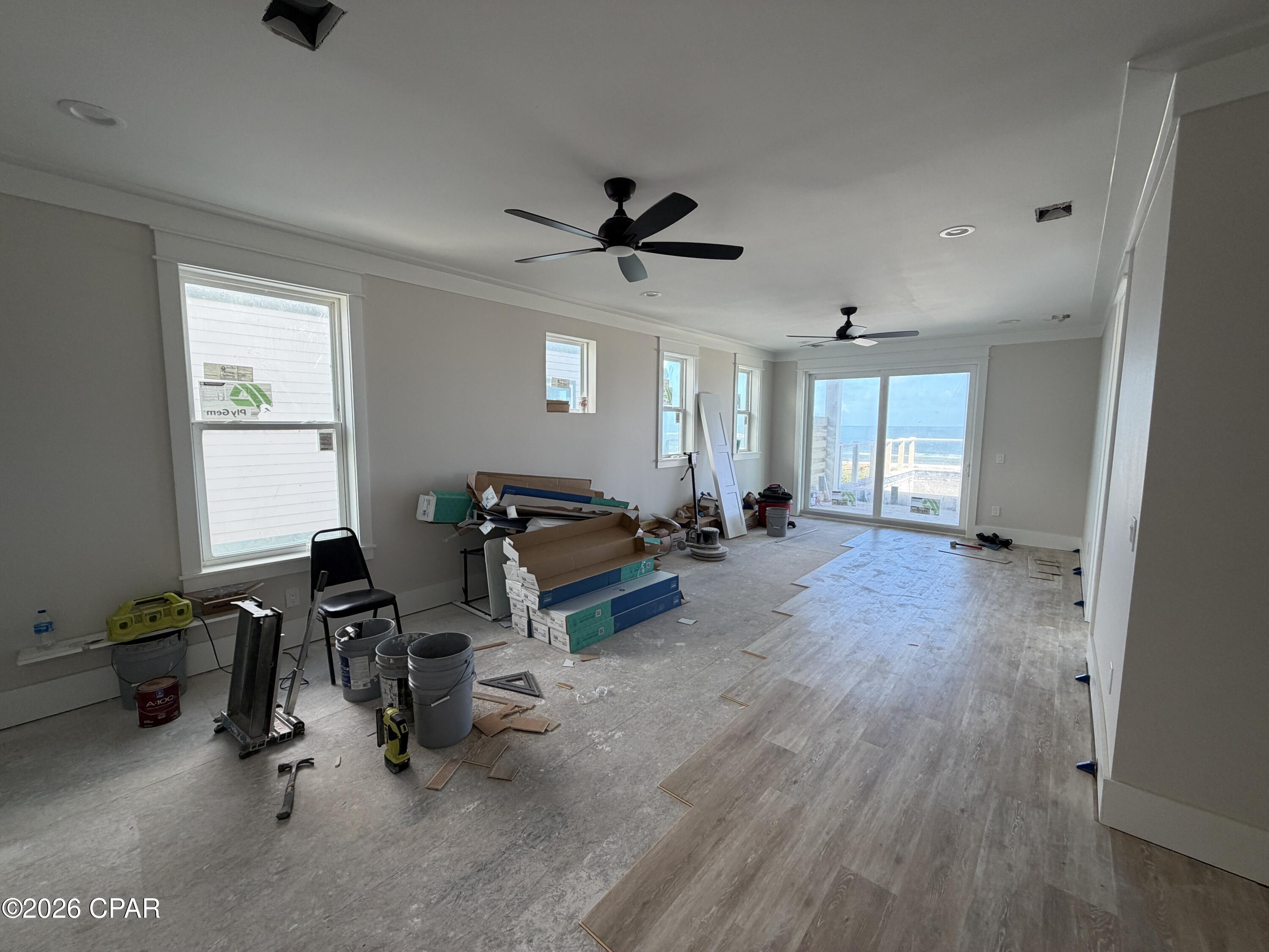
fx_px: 513
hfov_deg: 102.1
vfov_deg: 85.7
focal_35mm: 14
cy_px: 476
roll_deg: +0.3
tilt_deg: -5.1
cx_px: 634
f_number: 2.2
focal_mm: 2.22
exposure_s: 1/121
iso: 125
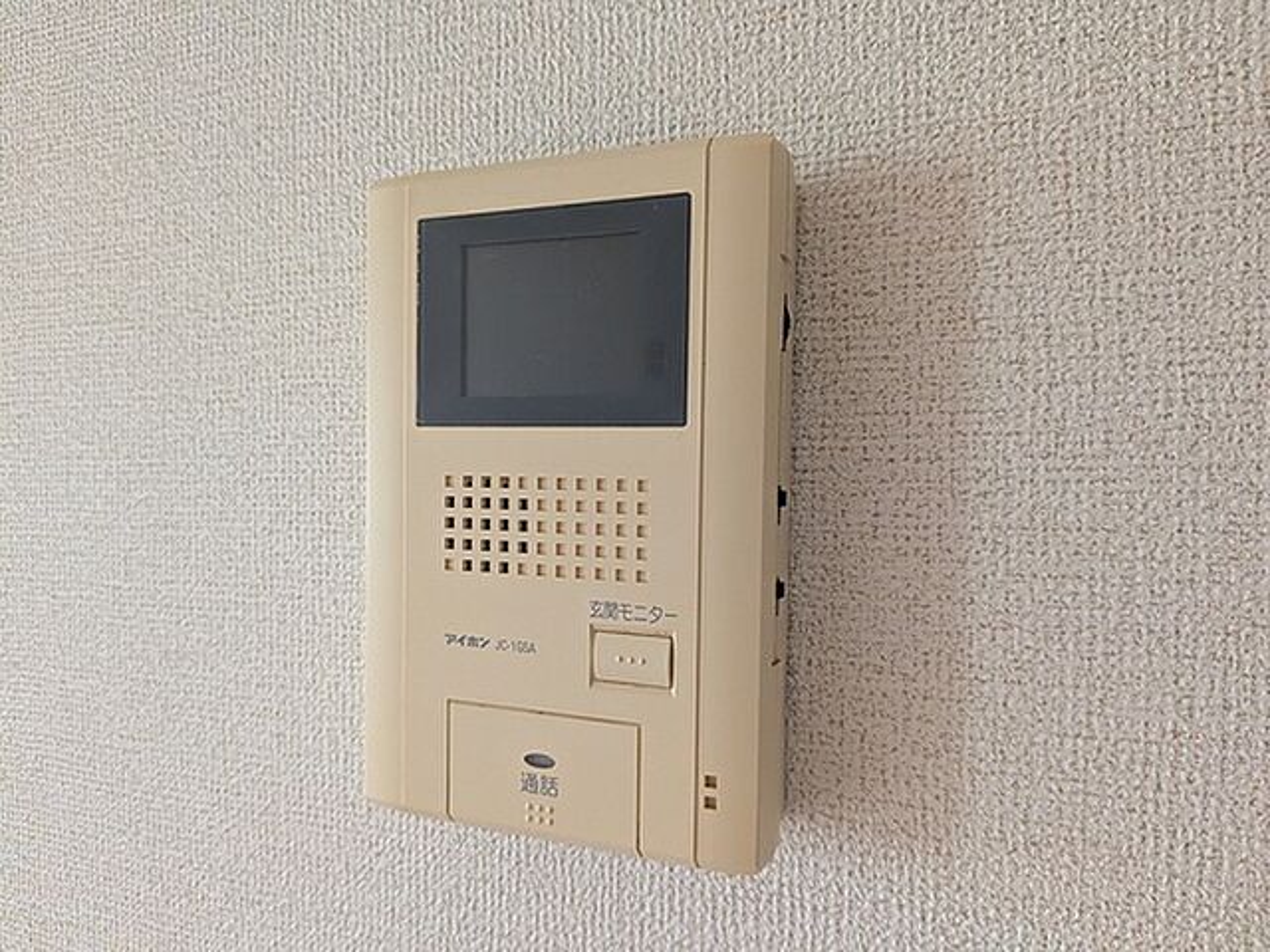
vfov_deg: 56.8
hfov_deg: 71.6
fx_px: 881
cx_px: 635
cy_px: 476
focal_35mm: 24
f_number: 1.7
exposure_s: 1/481
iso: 1522
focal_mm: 4.53
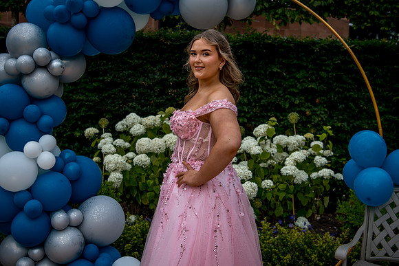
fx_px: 593
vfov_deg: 25.3
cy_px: 107
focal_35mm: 54
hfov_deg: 37.2
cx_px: 203
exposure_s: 1/250
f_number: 3.5
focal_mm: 38
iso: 125
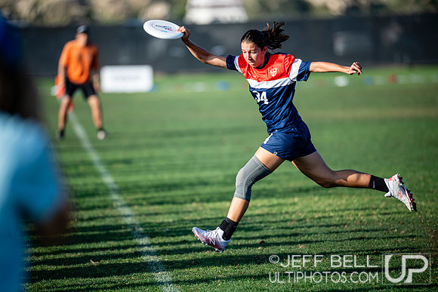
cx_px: 219
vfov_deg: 4.6
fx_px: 3651
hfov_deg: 6.9
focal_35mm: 300
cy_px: 146
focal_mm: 300
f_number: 3.2
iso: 200
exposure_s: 1/1600
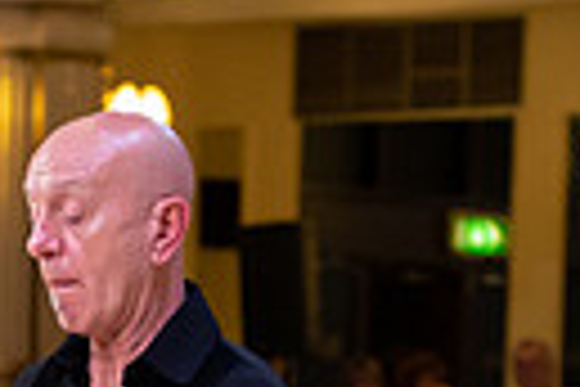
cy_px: 723
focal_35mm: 324
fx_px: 5220
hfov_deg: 6.3
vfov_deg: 4.2
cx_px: -316
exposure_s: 1/640
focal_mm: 61
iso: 4000
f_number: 2.5
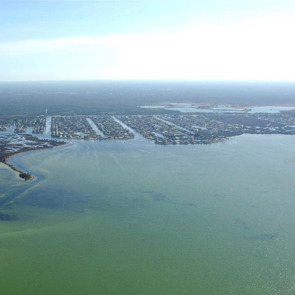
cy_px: 160
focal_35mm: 50
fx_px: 482
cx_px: 70
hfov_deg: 33.3
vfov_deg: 34.0
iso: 400
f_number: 8
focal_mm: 24
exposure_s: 1/1000
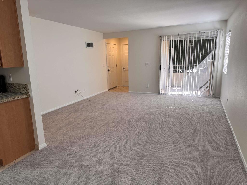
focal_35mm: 24
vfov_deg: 56.8
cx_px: 124
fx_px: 171
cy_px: 92
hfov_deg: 71.6
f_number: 1.78
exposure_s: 1/174
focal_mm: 6.86
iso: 80
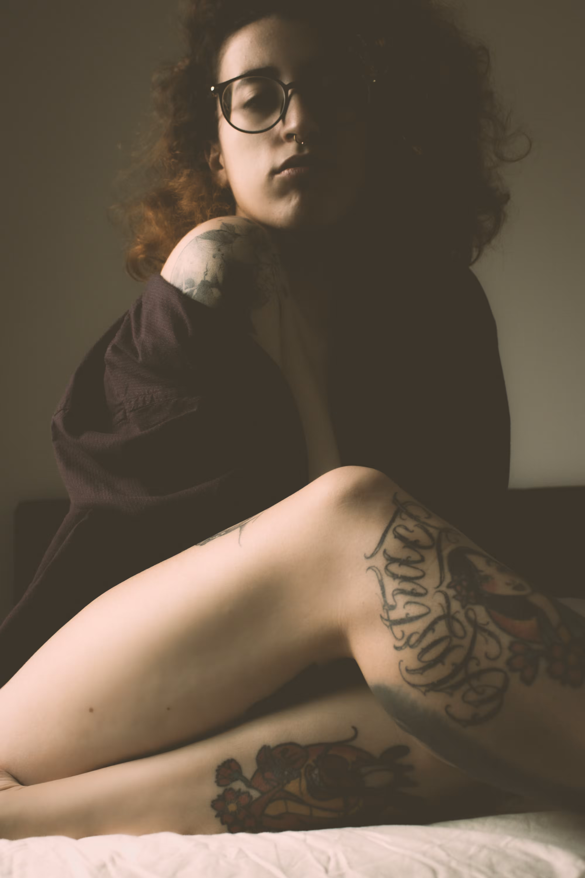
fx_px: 1280
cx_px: 292
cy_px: 439
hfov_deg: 25.8
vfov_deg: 37.9
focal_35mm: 52
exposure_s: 1/160
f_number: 5.6
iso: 100
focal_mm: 35
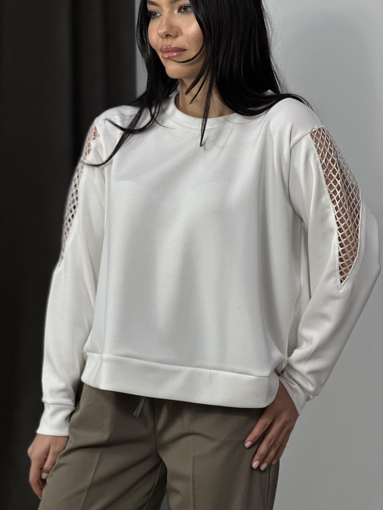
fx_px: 1136
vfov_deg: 25.3
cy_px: 255
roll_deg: -2.0
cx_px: 192
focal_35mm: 77
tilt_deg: -4.0
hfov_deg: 19.1
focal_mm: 9
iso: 64
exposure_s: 1/100
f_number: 2.8
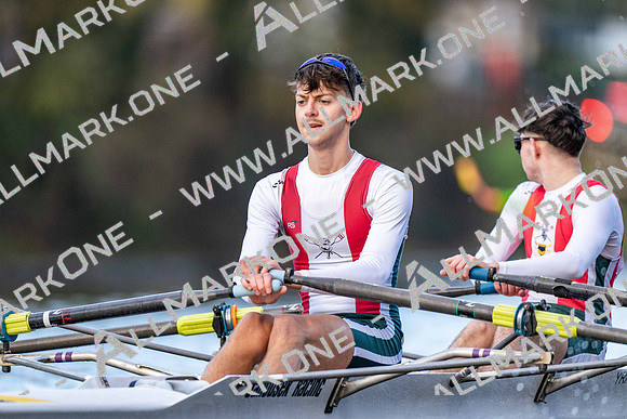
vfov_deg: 2.3
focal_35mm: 600
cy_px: 210
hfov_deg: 3.4
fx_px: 10452
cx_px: 314
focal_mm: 600
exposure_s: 1/2500
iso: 2500
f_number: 4
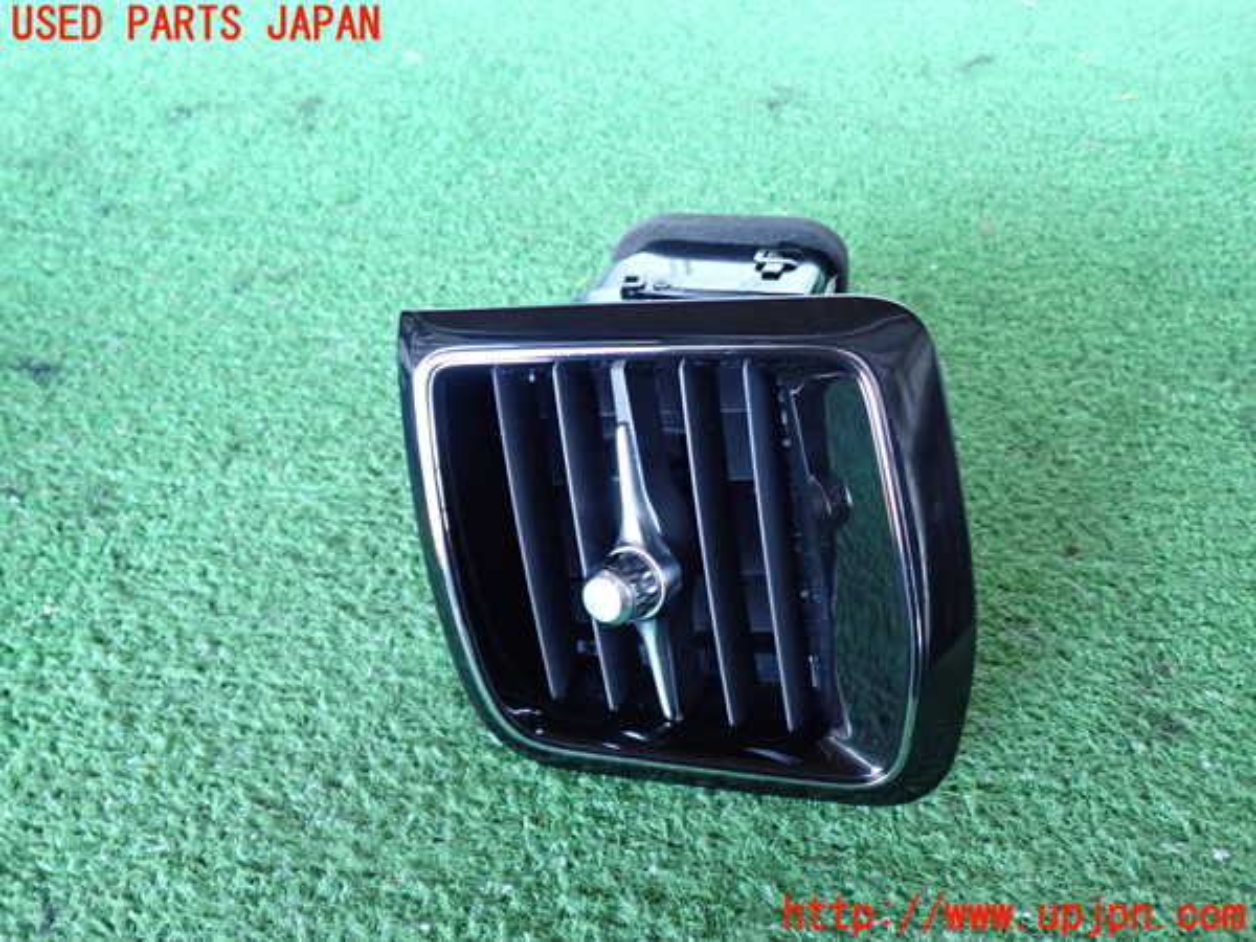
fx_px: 1089
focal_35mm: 30
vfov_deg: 46.8
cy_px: 471
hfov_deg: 60.0
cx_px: 628
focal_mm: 5.4
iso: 500
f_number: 2.3
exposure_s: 1/30
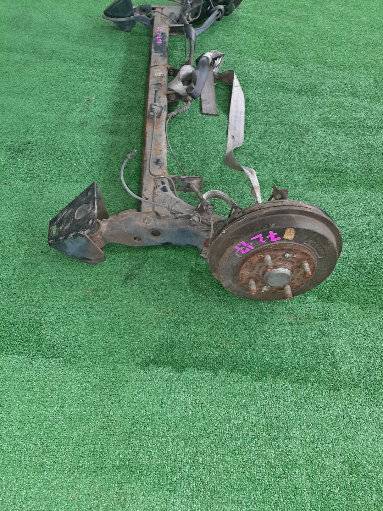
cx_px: 192
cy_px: 256
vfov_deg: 67.3
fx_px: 384
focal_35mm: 26
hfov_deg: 53.1
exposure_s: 1/50
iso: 124
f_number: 1.7
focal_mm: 3.93
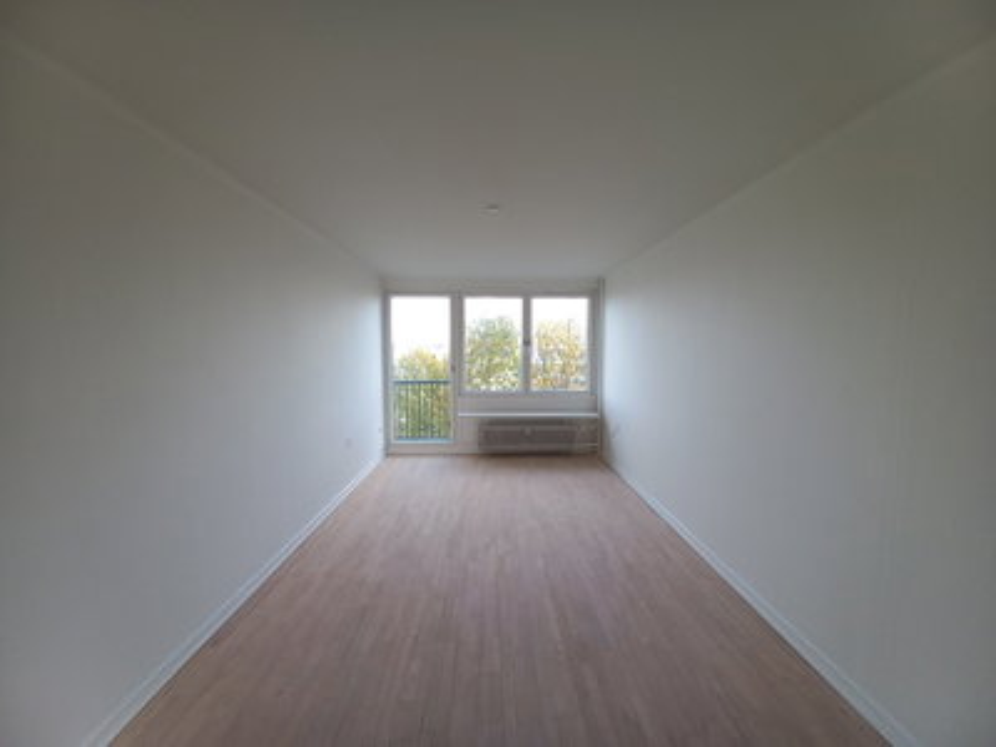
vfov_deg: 89.9
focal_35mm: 13
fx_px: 374
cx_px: 498
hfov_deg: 106.2
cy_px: 374
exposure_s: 1/100
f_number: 2.2
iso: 64
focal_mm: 1.42
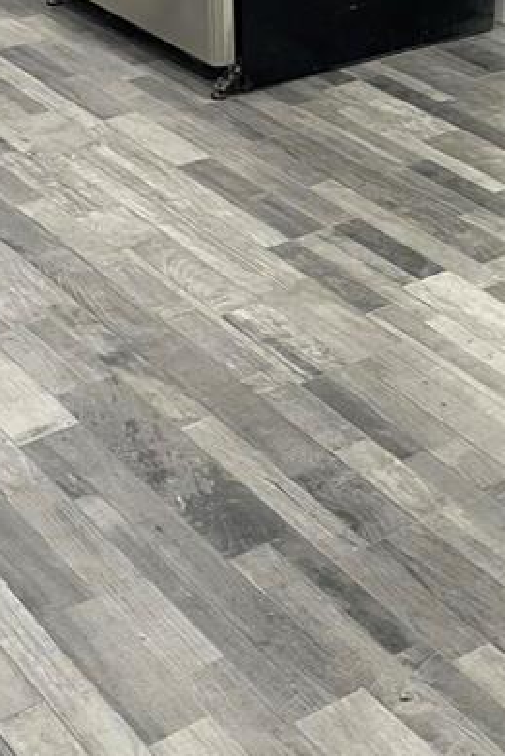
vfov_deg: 23.8
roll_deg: -0.3
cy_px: 75
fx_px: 1745
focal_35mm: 83
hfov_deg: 16.4
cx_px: 385
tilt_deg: -20.4
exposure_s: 1/60
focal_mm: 4.2
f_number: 1.6
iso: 100
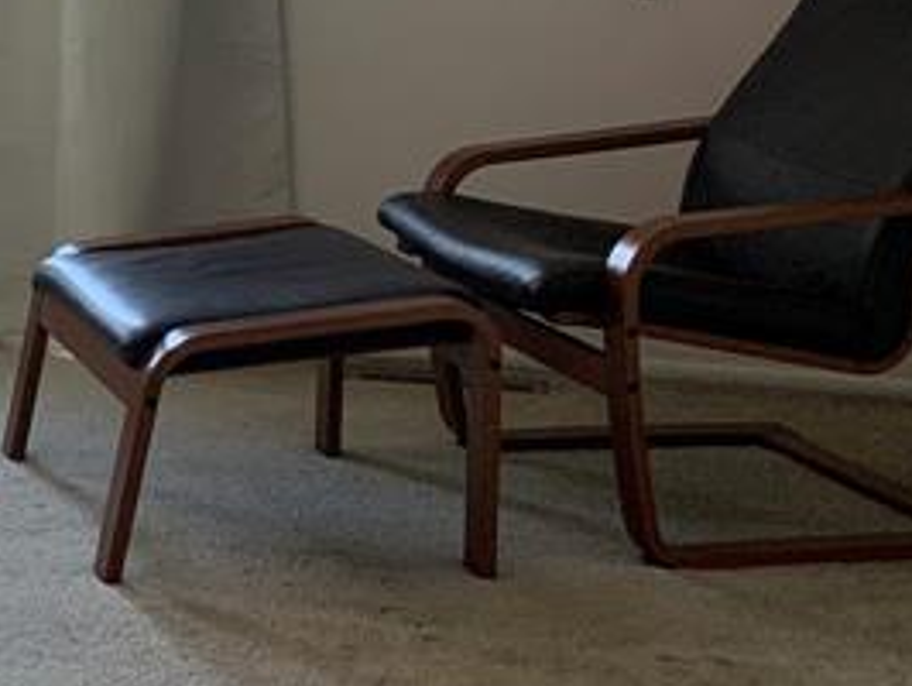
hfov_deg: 18.3
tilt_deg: -4.4
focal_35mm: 100
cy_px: 10
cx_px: -278
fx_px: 2637
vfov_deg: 14.6
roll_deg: -0.9
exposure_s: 1/120
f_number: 1.8
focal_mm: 4.25
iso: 100
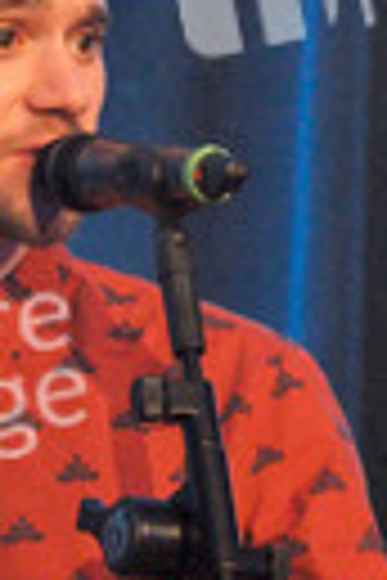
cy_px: 625
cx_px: -11
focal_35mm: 651
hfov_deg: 2.1
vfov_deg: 3.2
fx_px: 10497
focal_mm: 140
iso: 3200
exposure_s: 1/80
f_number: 6.3
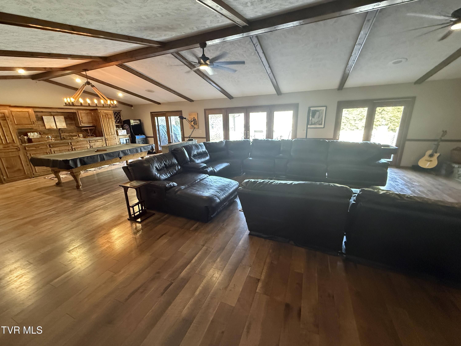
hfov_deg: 102.1
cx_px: 230
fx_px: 186
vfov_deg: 85.7
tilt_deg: -15.3
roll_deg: +1.6
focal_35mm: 14
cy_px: 173
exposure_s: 1/60
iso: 800
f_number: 2.2
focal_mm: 2.22
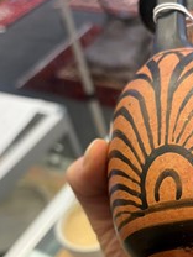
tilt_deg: -48.2
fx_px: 372
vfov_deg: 36.7
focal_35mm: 50
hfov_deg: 28.3
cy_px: 210
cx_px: 161
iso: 200
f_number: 1.6
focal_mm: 5.1
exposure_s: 1/50
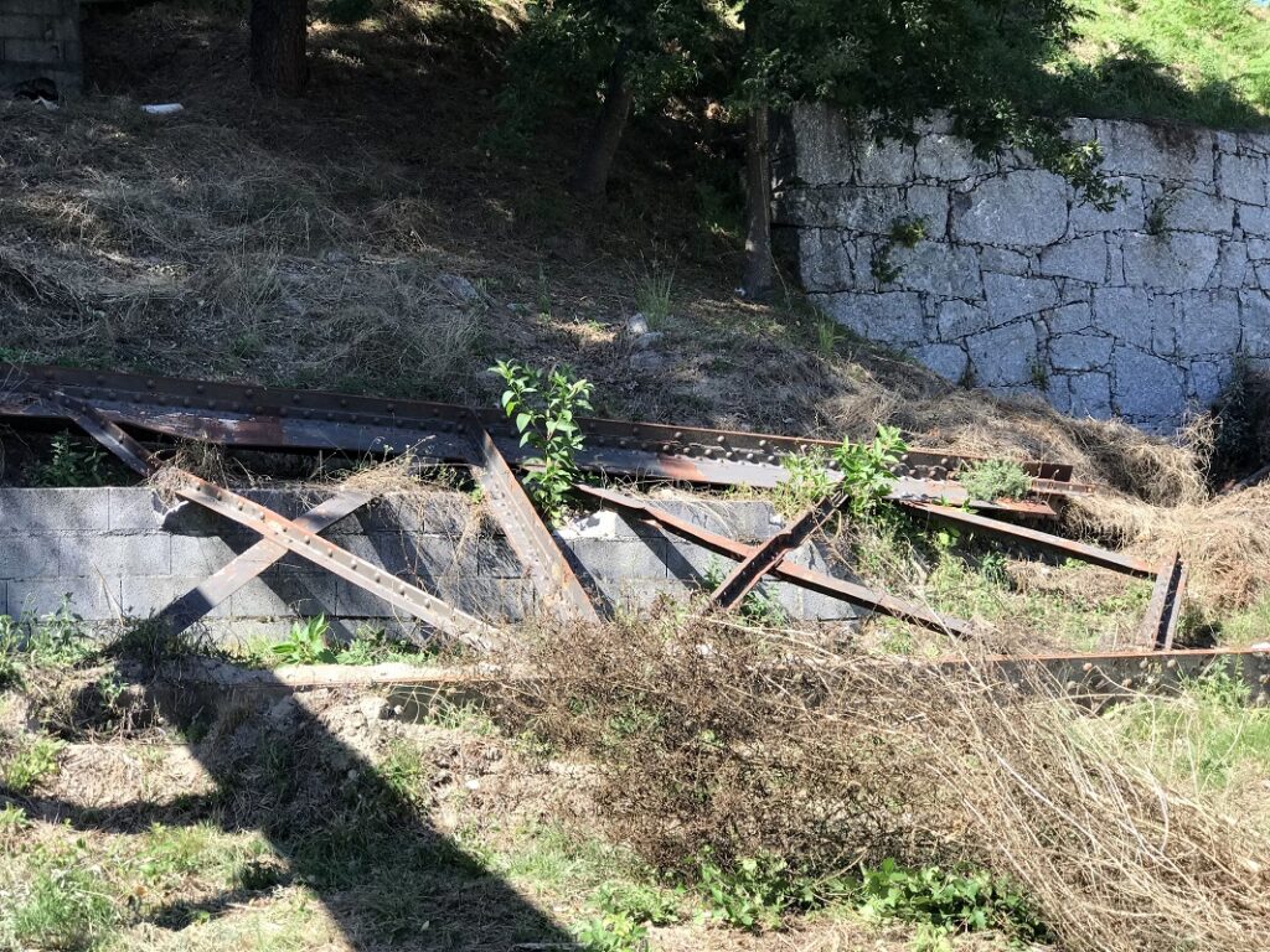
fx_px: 2091
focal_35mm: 57
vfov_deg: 25.7
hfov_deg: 33.8
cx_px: 635
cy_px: 476
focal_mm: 6.6
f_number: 2.8
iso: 20
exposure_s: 1/241
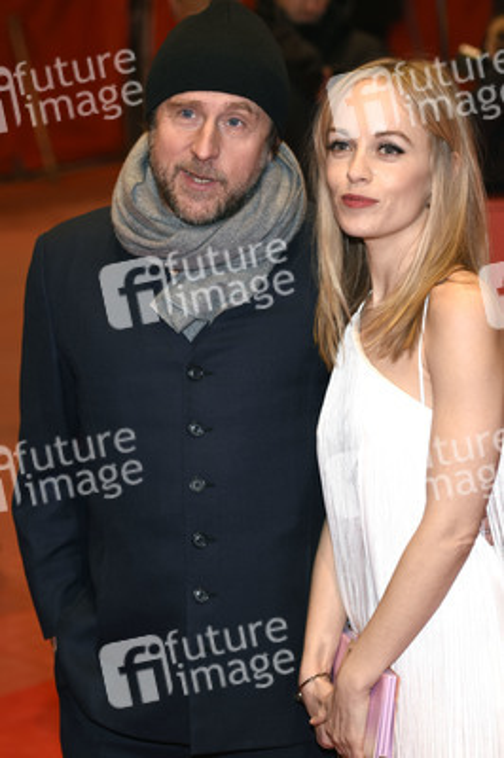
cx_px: 252
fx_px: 2209
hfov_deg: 13.0
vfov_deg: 19.5
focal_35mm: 105
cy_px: 379
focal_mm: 70
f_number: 3.2
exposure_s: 1/320
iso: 400
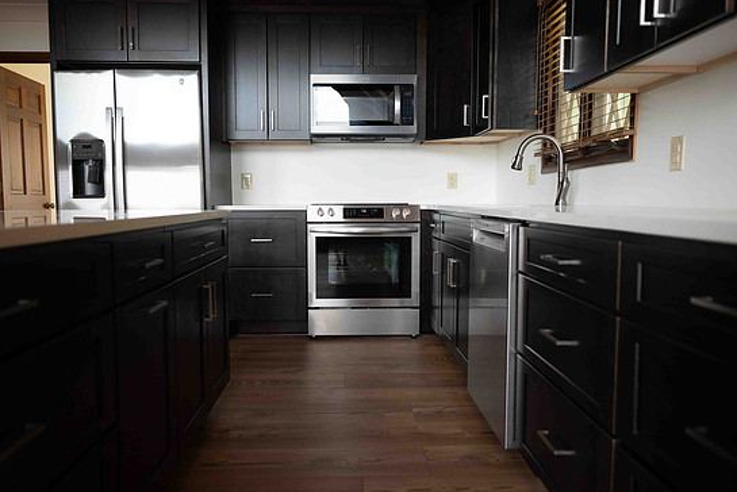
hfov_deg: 67.3
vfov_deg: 48.0
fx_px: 553
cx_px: 350
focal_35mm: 27
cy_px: 247
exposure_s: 1/250
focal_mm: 24
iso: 1000
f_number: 2.5
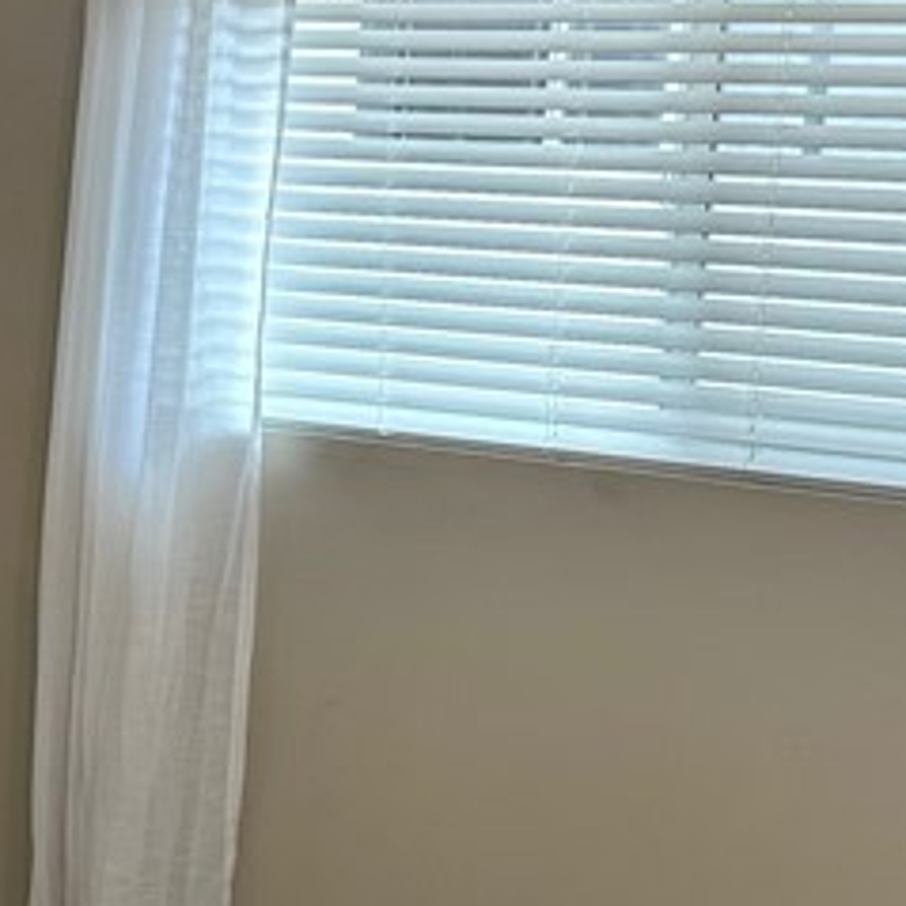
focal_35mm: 91
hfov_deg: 17.9
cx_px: -250
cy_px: 493
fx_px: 2695
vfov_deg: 19.1
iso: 100
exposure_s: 1/162
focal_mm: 6.86
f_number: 1.78
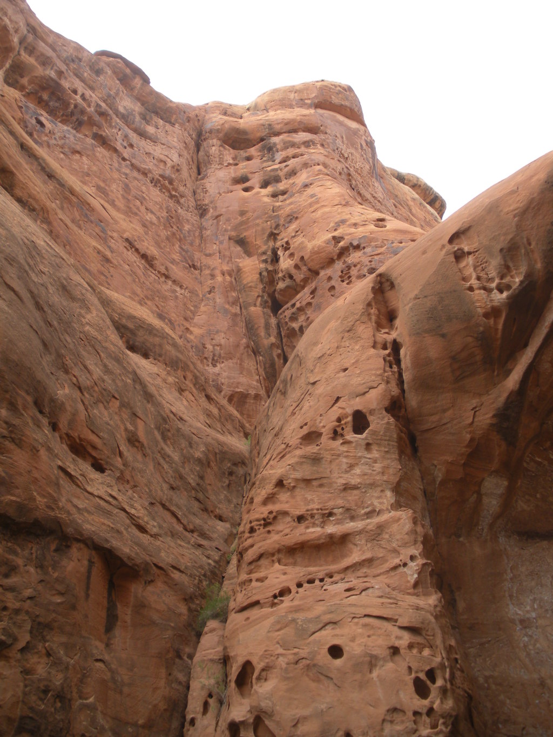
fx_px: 767
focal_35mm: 36
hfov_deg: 39.7
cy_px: 368
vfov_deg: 51.4
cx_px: 276
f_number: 3.5
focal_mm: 6.3
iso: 64
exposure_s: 1/165
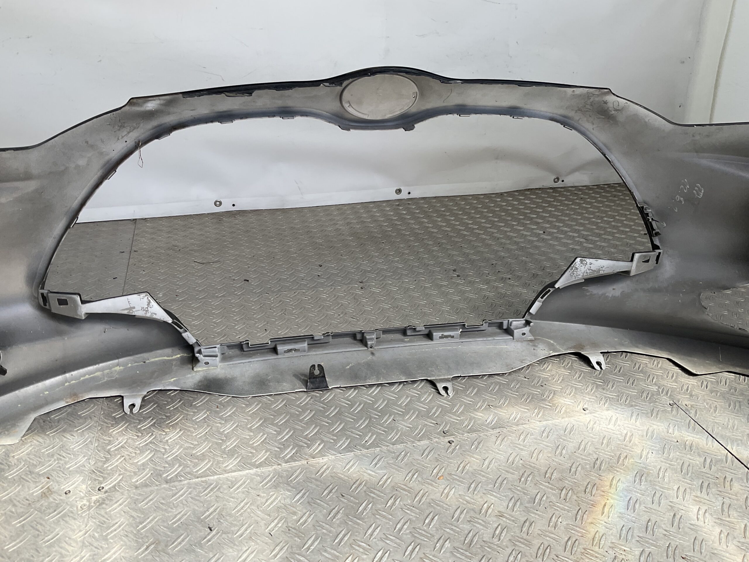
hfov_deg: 61.7
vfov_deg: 48.2
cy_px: 281
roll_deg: +2.6
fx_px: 627
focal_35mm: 29
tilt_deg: -23.8
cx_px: 374
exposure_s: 1/292
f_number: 1.8
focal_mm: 3
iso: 16
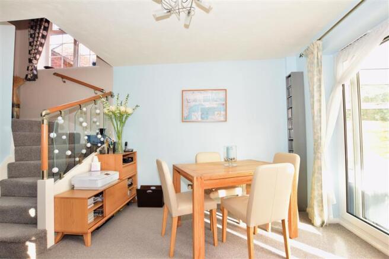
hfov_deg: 100.4
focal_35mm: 15
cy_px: 130
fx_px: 162
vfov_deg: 77.3
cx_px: 194
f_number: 5.6
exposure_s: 1/30
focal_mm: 10
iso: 400
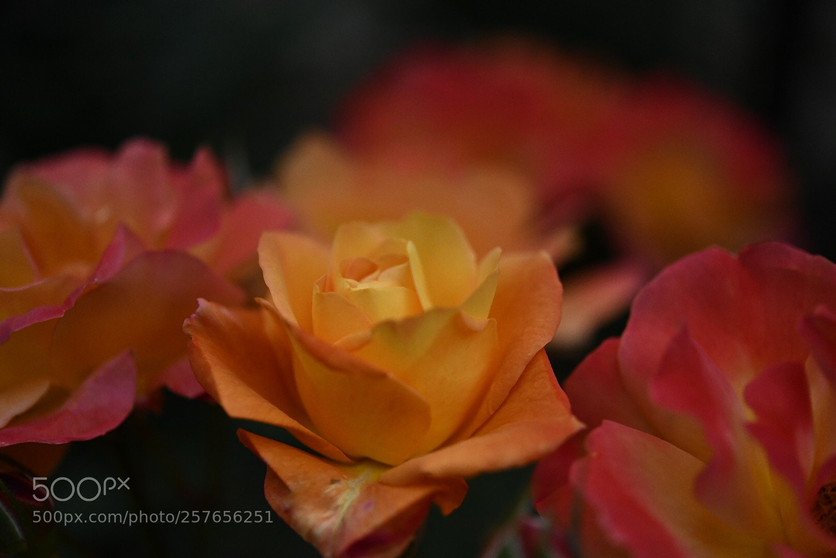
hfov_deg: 33.4
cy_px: 279
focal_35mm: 60
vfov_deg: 22.6
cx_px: 418
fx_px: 1393
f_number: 3
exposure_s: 1/8000
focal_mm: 60
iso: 3200
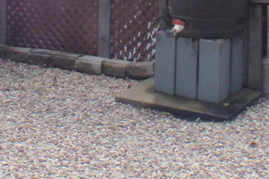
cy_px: -225
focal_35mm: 125
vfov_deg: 9.9
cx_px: 34
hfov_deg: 16.2
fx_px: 934
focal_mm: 5
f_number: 5
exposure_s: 1/100
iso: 64
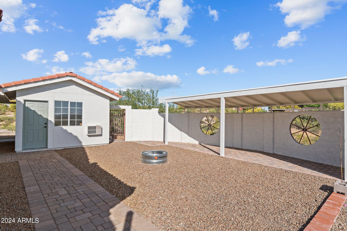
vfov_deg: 65.4
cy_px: 116
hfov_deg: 87.8
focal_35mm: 19
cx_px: 174
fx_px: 180
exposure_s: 1/2000
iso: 400
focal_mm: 18.7
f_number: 8
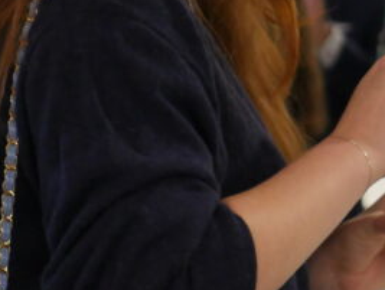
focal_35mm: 245
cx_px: 572
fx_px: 2729
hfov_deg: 7.9
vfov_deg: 6.0
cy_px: -52
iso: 1250
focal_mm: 32
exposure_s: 1/125
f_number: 2.8
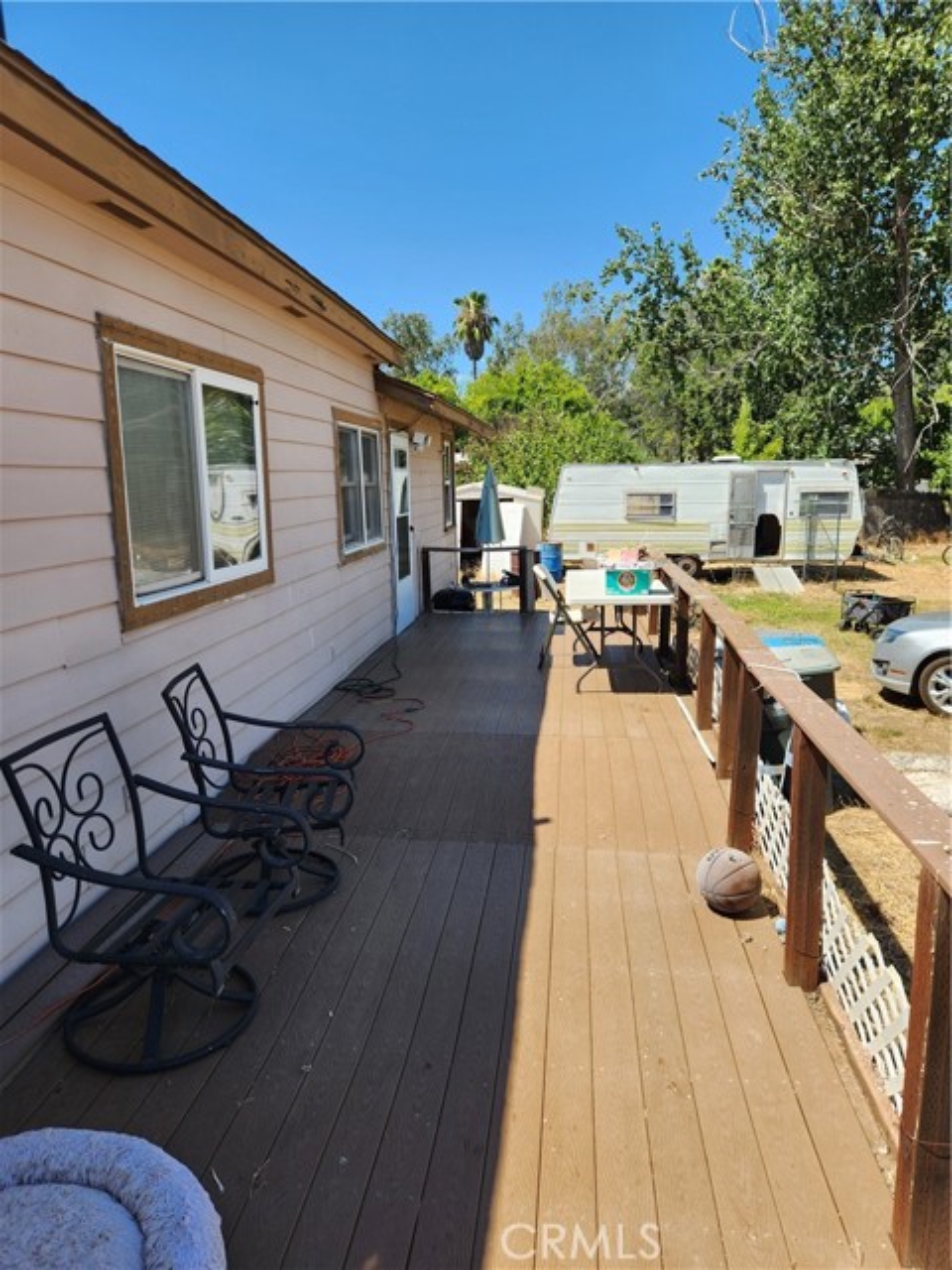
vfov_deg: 73.9
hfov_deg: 58.9
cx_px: 476
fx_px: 843
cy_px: 635
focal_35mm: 23
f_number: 1.8
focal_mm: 5.4
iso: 20
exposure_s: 1/1108
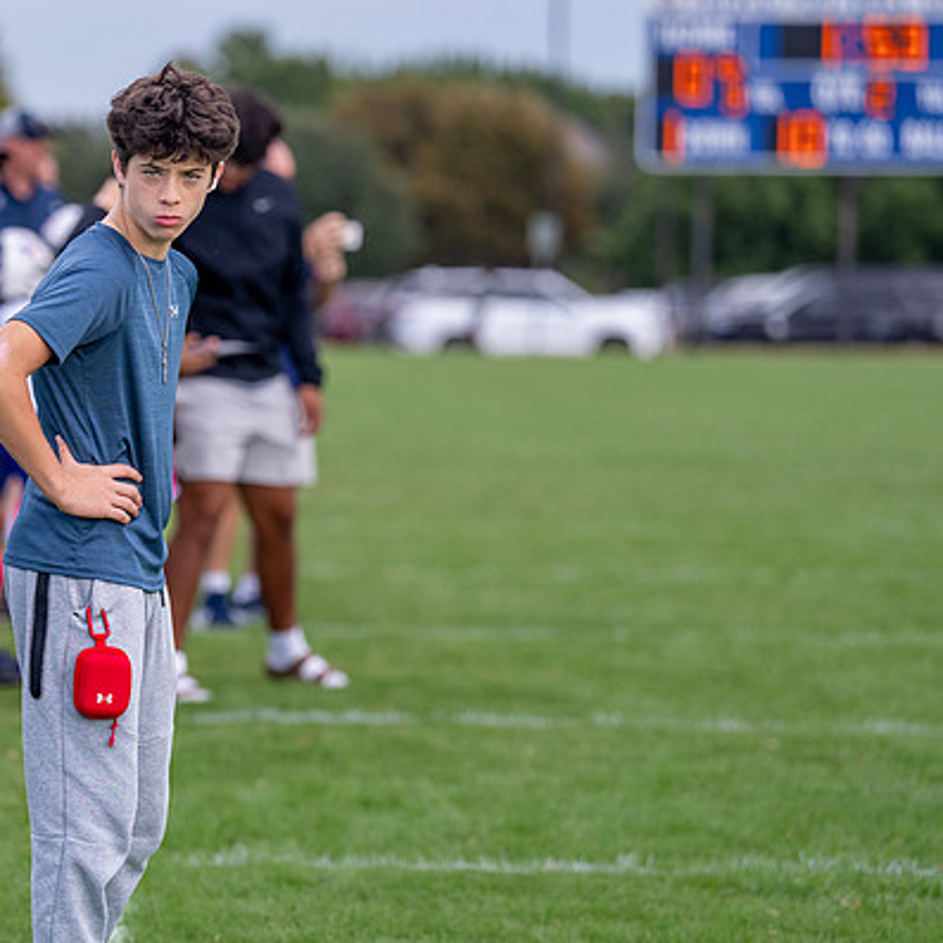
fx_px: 6935
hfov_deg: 7.8
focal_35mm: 225
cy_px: 438
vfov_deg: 7.8
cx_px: 88
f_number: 2.8
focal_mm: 136
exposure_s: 1/3200
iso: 500
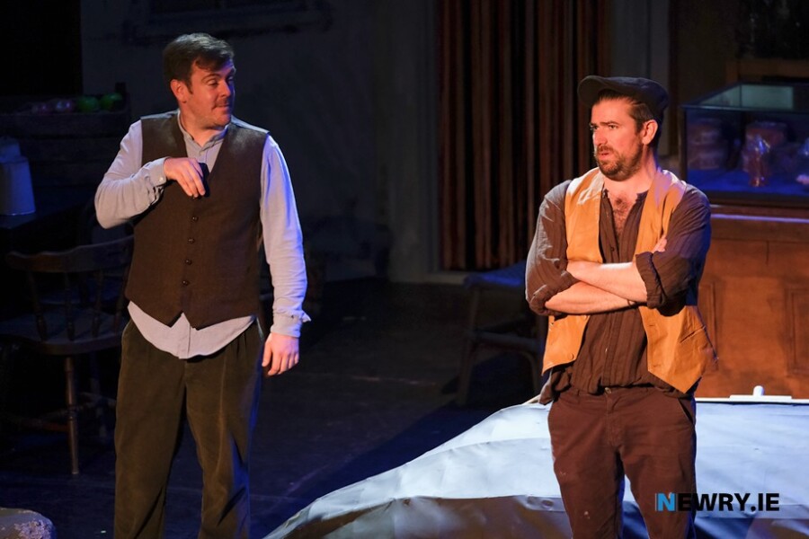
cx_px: 404
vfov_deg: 6.5
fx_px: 4719
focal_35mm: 210
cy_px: 270
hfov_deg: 9.8
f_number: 2.8
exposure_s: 1/80
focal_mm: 140
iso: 3200
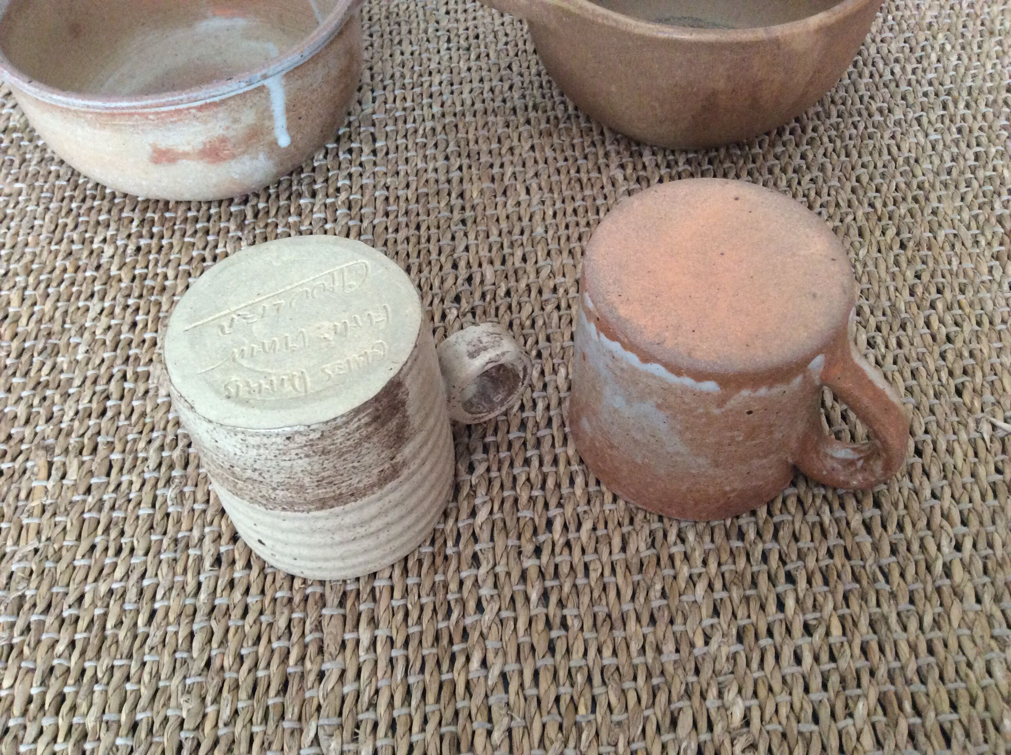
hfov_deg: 56.9
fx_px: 933
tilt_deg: -53.3
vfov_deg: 44.1
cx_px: 506
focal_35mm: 32
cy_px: 378
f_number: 2.4
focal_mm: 3.3
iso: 200
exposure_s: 1/25
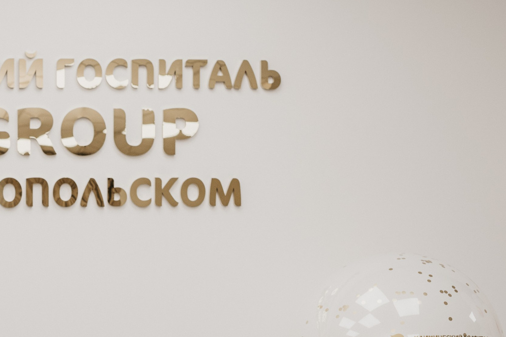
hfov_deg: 22.1
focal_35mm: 86
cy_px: 403
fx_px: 1209
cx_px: -83
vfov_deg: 15.3
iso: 400
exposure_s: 1/160
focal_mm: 35
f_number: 4.5
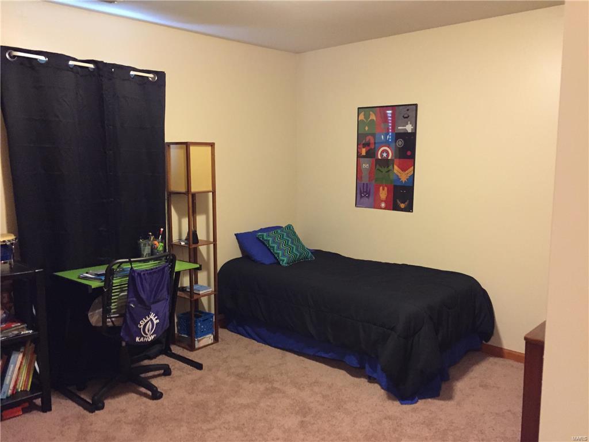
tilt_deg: -8.9
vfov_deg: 48.2
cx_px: 294
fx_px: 493
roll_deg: -0.6
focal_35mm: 29
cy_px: 221
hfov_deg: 61.7
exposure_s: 1/15
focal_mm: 4.15
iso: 320
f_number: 2.2
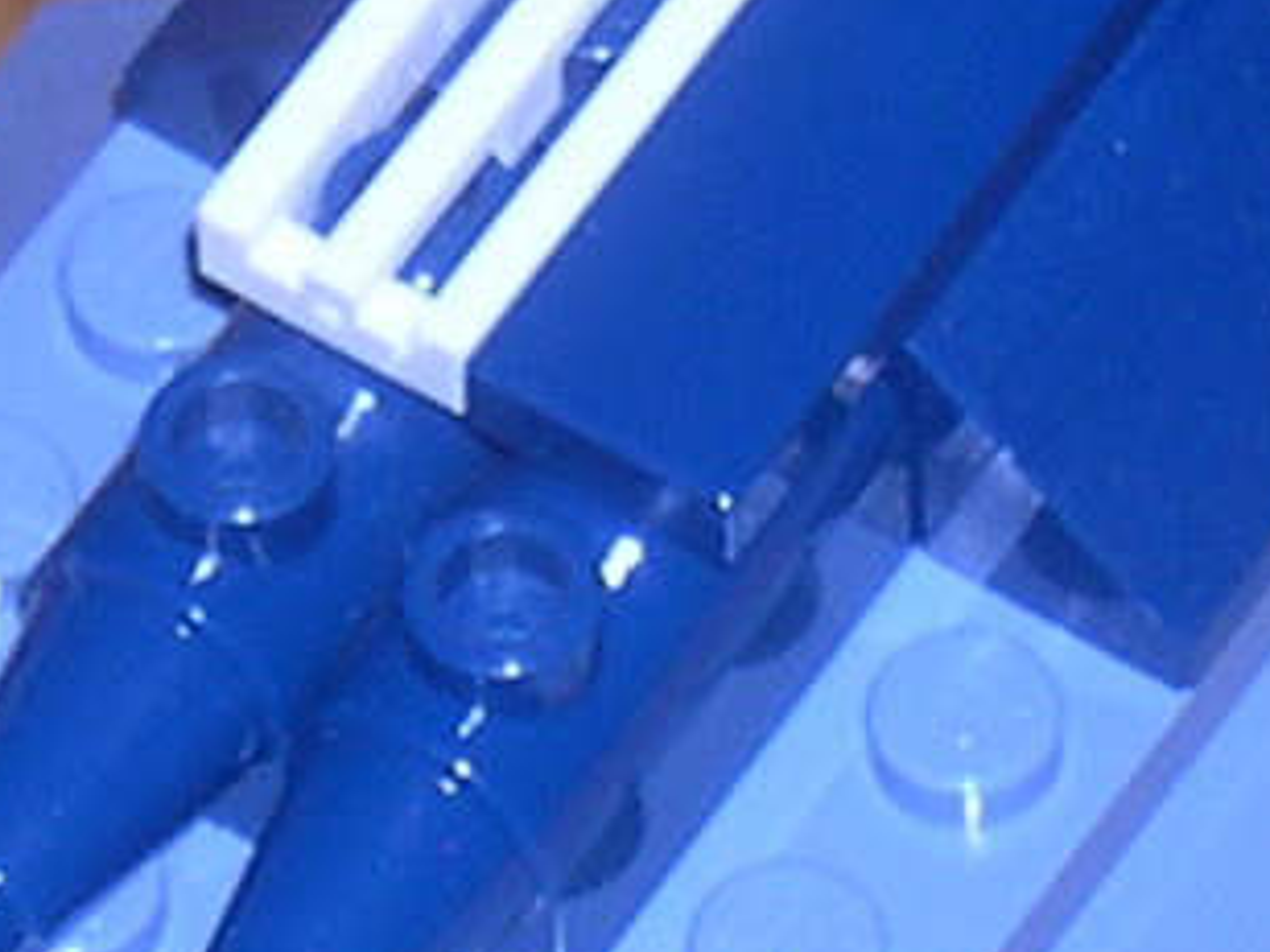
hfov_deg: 3.3
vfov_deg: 2.5
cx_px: -58
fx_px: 22160
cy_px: 1096
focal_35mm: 604
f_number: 4.1
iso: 100
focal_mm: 17.4
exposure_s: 1/60
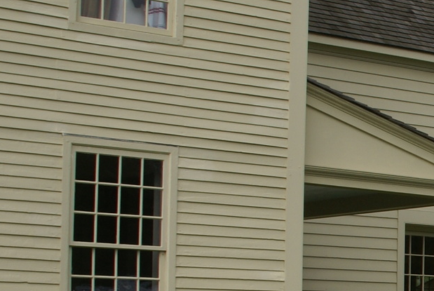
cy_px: 310
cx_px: 628
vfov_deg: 12.4
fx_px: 1316
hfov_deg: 17.1
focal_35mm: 109
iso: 100
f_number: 10
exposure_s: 1/160
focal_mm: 18
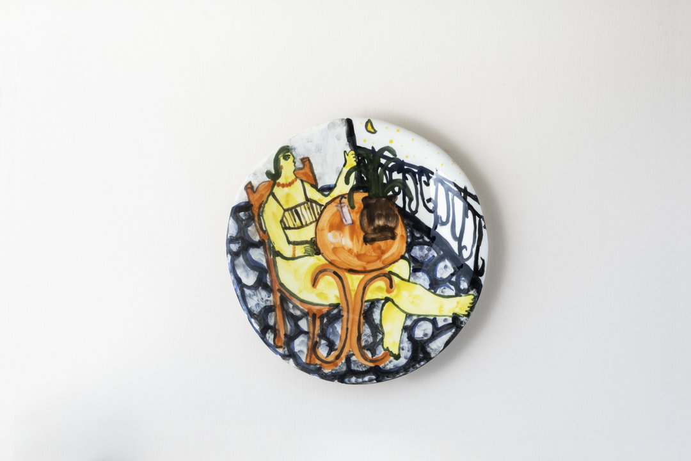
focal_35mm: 83
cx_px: 346
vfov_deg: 16.5
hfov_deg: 24.5
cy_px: 230
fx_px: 1593
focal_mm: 55
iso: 160
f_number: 20
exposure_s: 1/15
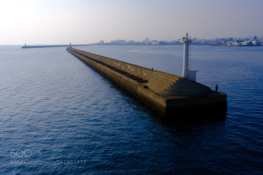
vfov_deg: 41.1
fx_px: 234
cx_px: 132
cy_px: 88
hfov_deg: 58.7
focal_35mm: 32
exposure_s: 1/1500
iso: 1600
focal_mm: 21.6
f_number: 16
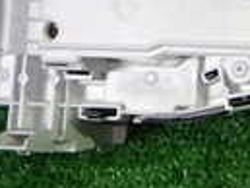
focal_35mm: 139
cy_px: -64
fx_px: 1005
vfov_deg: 10.4
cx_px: 415
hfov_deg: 13.1
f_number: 2.3
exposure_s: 1/50
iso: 200
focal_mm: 5.4
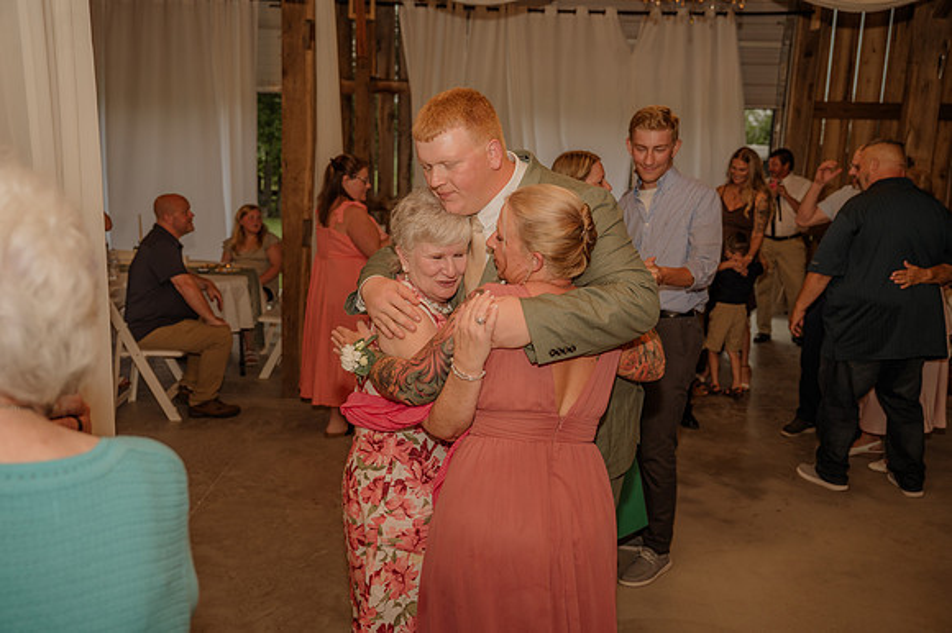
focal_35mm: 34
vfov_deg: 39.4
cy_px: 316
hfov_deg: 56.5
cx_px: 476
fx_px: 885
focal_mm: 33.5
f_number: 4
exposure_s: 1/200
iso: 320
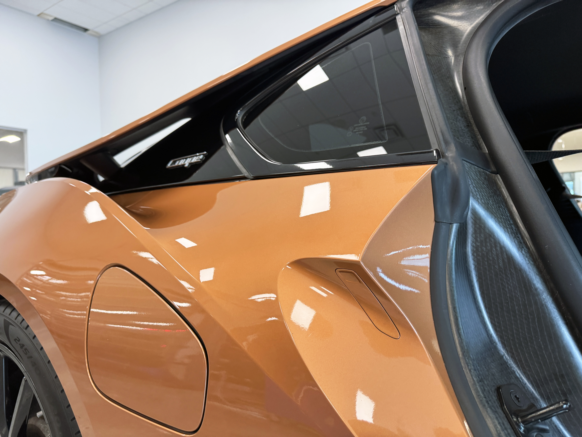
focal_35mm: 24
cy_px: 218
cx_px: 291
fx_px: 404
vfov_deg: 56.8
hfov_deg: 71.6
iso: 200
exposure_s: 1/120
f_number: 1.78
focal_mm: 6.76
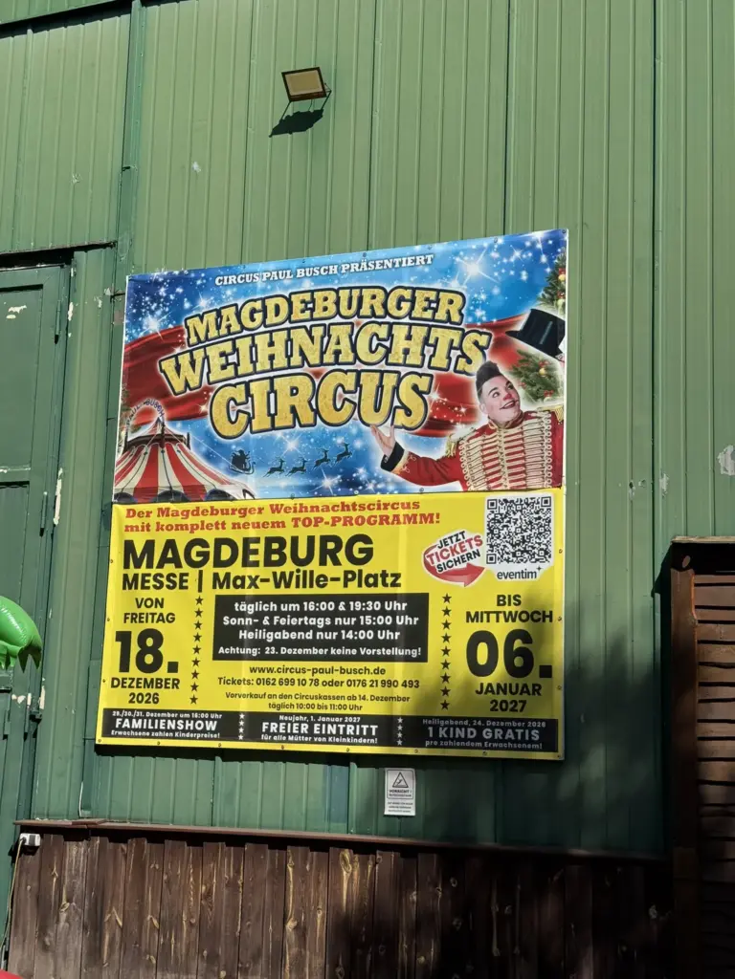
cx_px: 368
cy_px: 490
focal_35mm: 48
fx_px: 1359
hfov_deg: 30.3
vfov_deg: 39.7
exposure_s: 1/7092
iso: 64
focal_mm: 6.76
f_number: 1.78
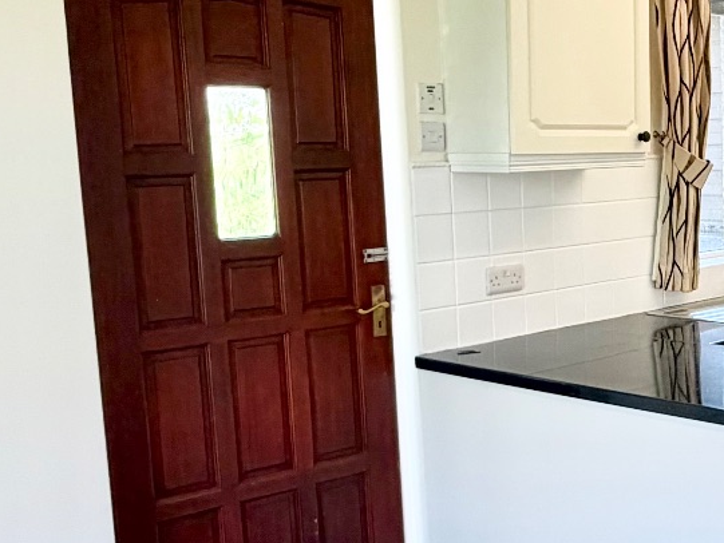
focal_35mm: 53
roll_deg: +1.2
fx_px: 1109
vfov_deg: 27.5
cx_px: 692
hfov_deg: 33.6
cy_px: 289
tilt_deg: -7.5
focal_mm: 2.22
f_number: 2.2
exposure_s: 1/100
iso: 100
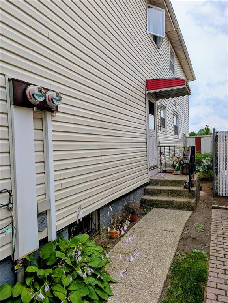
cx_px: 114
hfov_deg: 56.9
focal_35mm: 24
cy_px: 152
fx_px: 210
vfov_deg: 71.5
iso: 20
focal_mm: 6.9
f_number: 1.68
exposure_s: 1/1280
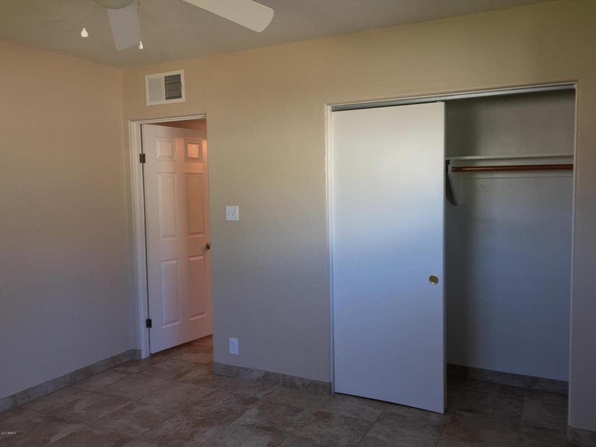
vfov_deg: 48.2
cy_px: 224
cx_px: 298
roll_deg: +0.7
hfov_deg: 61.7
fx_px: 499
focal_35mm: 29
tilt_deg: -4.1
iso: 40
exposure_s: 1/30
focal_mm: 4.15
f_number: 2.2
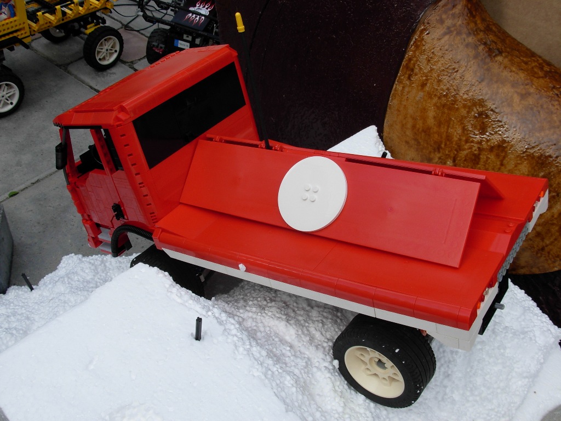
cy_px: 210
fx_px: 616
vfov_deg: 37.7
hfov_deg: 49.0
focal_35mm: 38
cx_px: 280
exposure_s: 1/373
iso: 79
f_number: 4.9
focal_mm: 6.3
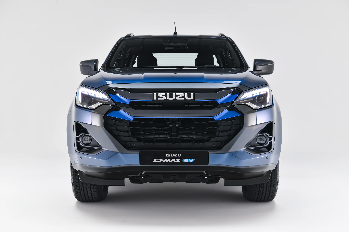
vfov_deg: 28.1
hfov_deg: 41.1
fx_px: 465
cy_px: 116
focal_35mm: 48
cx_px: 174
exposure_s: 1/3
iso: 200
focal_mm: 48
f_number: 8
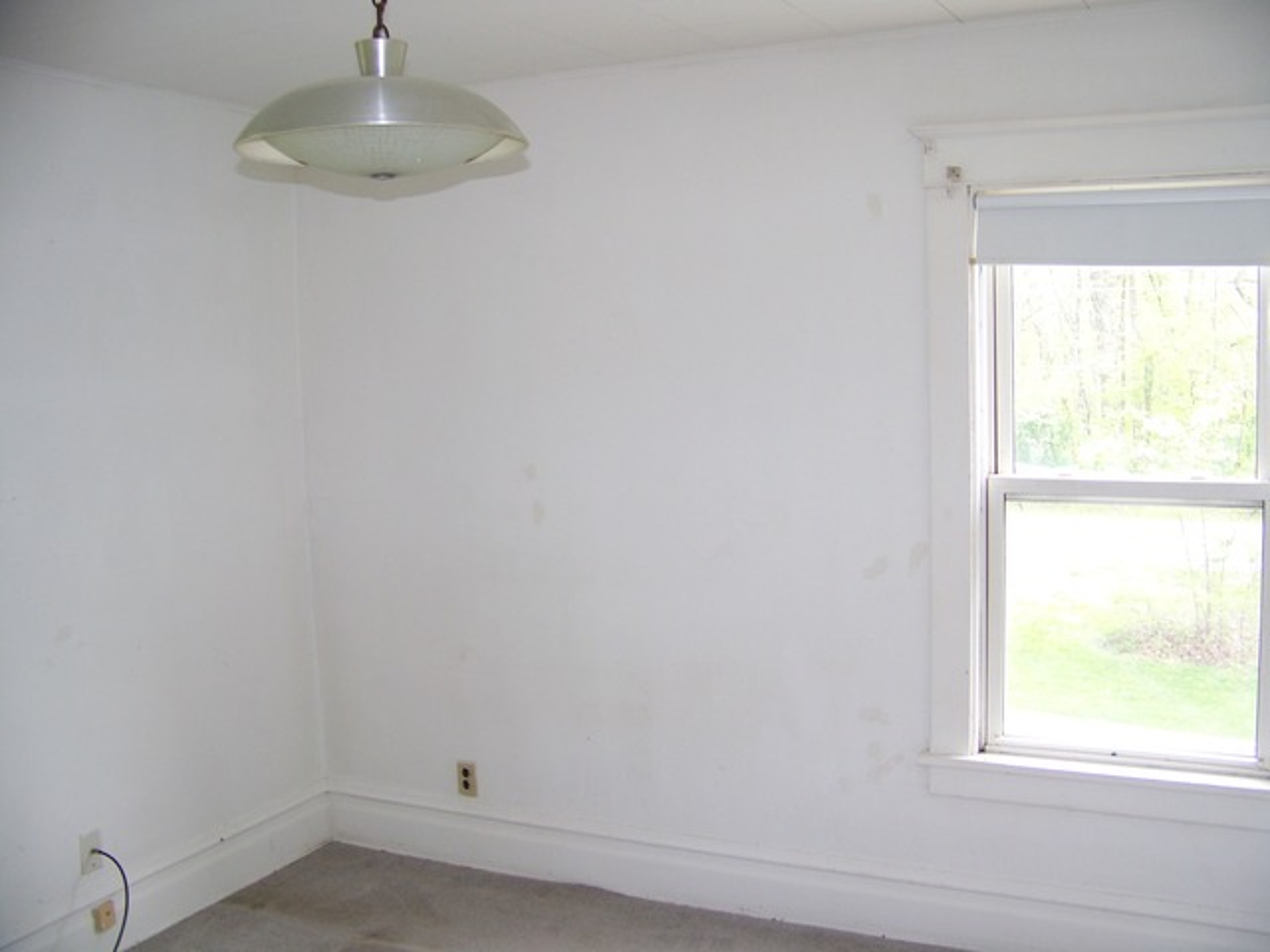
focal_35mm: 36
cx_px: 635
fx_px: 1321
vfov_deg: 39.7
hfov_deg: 51.4
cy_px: 476
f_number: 2.8
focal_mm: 5.85
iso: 64
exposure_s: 1/30
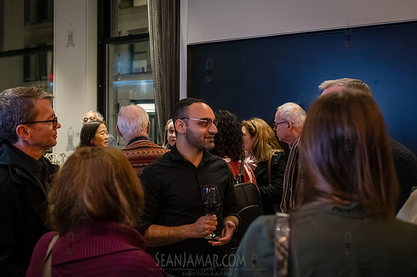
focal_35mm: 39
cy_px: 123
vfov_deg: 34.0
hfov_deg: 49.4
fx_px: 453
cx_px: 204
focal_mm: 35
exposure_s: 1/320
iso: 8000
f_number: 3.5
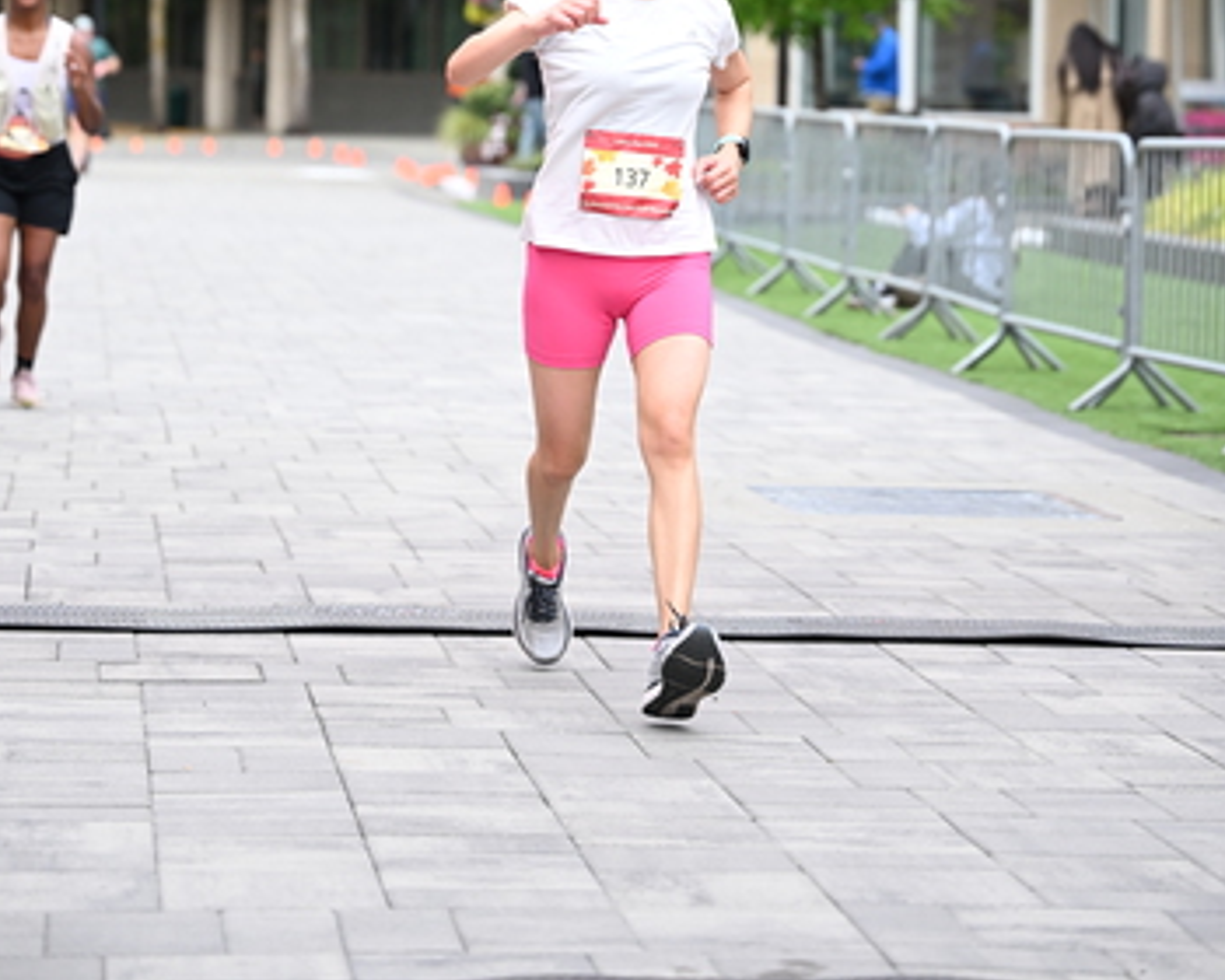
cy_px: 24
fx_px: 4604
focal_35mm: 127
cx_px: 590
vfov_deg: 12.0
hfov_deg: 15.2
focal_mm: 86
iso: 640
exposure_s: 1/1600
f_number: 2.8
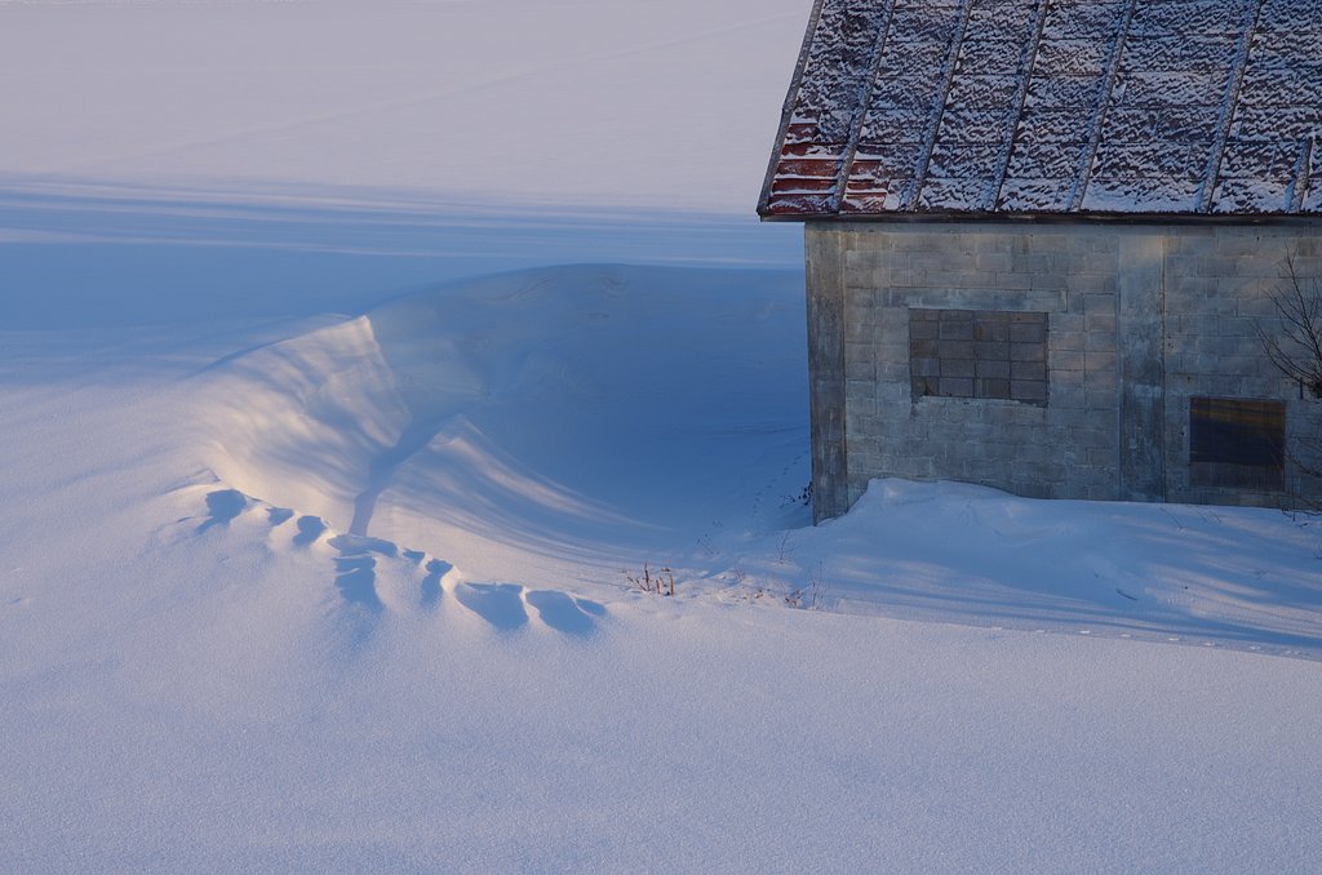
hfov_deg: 22.7
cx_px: 661
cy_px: 438
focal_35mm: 90
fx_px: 3298
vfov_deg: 15.1
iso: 200
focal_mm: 60
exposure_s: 1/50
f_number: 10
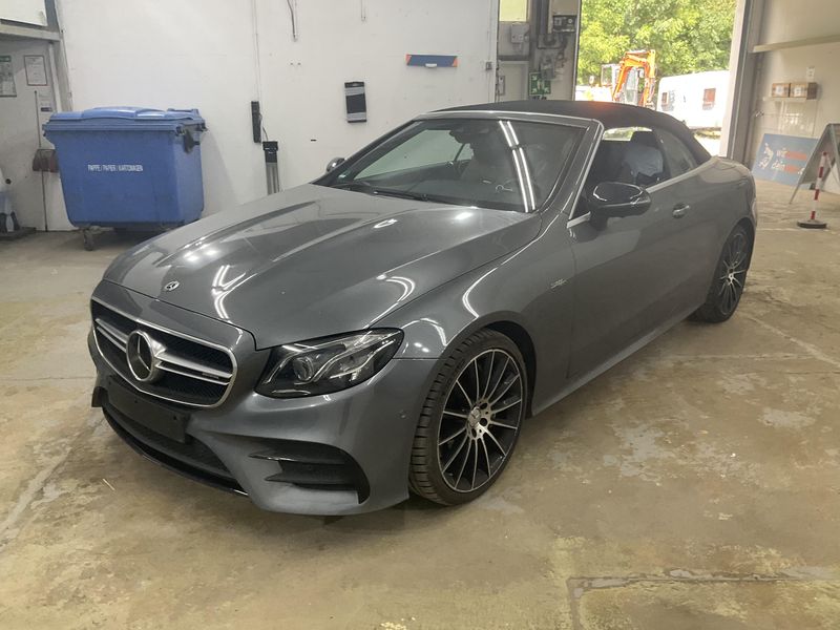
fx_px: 704
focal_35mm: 29
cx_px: 420
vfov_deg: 48.2
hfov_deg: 61.7
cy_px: 315
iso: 64
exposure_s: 1/100
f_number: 1.8
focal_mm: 3
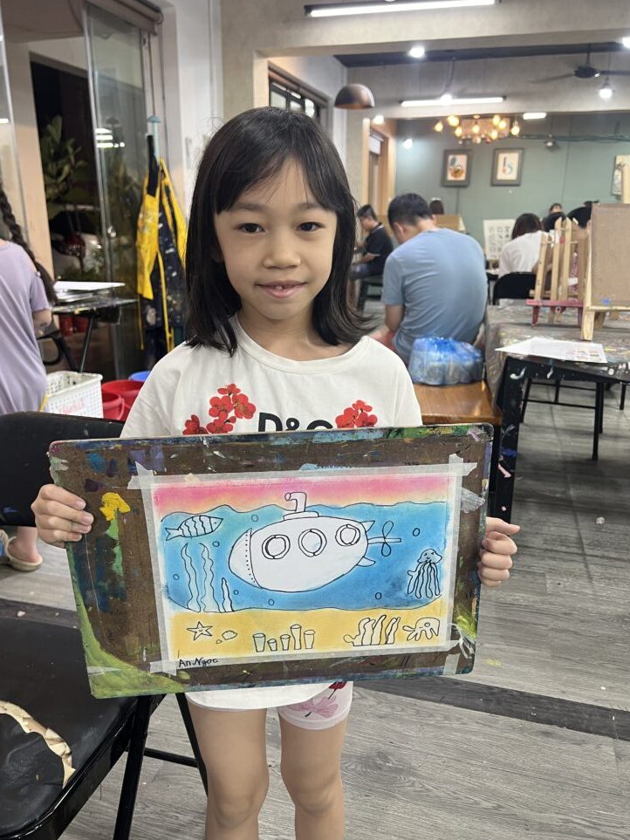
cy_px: 415
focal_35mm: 27
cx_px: 307
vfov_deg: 65.3
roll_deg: -0.8
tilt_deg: -17.7
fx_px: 655
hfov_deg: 51.3
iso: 80
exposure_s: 1/50
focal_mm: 5.7
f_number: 1.5
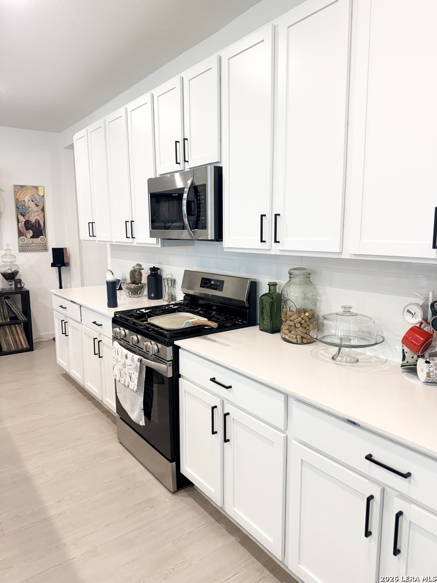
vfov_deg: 71.6
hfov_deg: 56.8
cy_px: 292
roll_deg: +0.0
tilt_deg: -8.2
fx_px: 404
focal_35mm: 24
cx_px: 218
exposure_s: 1/120
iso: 160
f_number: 1.78
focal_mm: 6.76
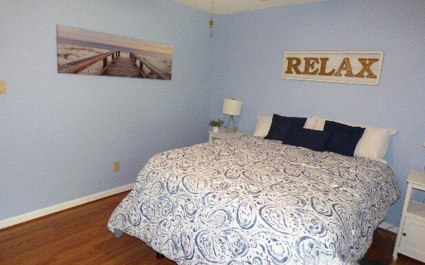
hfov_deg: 79.7
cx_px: 220
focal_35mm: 22
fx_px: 255
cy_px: 129
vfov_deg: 55.0
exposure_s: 1/60
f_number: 2.8
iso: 800
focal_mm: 3.58
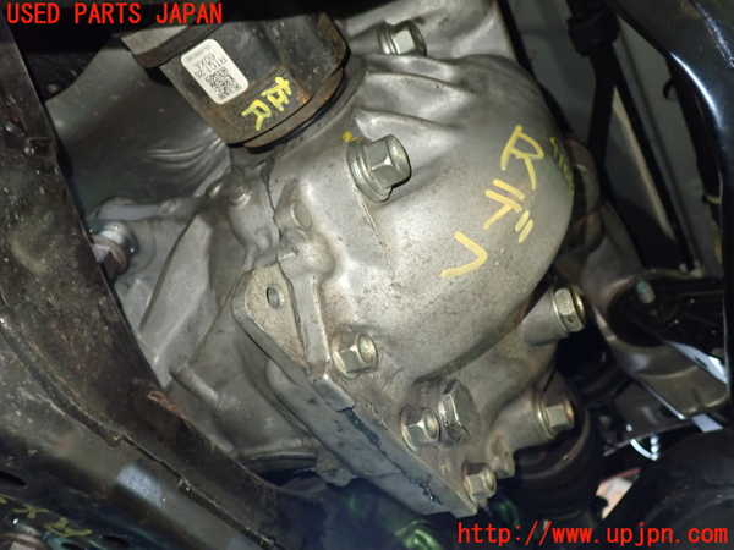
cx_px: 367
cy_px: 275
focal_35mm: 30
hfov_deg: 60.0
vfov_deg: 46.8
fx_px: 636
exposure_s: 1/30
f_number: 2.3
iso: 640
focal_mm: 5.4
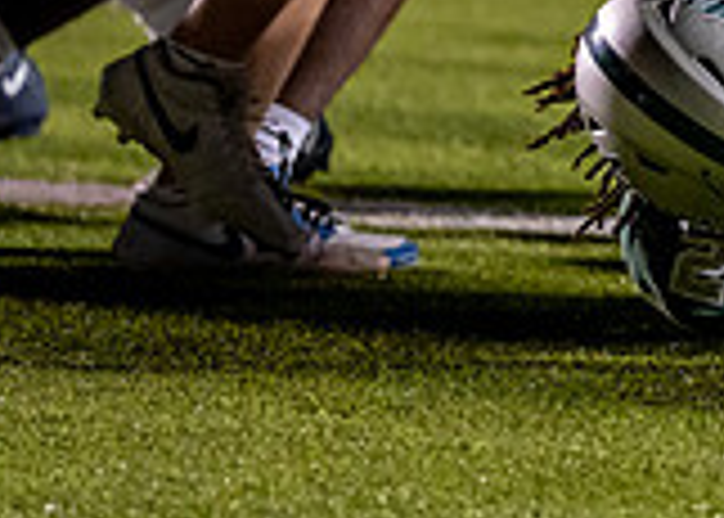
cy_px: -312
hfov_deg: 3.6
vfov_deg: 2.6
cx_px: 1051
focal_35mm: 558
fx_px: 11474
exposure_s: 1/1000
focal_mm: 135
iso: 2000
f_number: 1.8
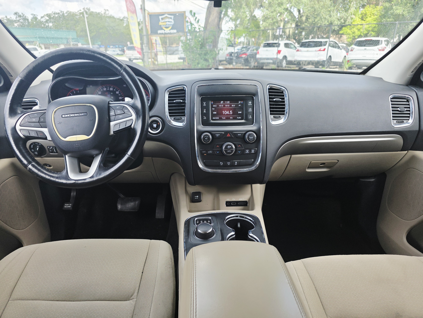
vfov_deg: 58.9
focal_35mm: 23
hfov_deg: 73.9
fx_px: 281
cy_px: 159
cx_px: 212
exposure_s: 1/359
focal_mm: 6.3
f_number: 1.7
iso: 40
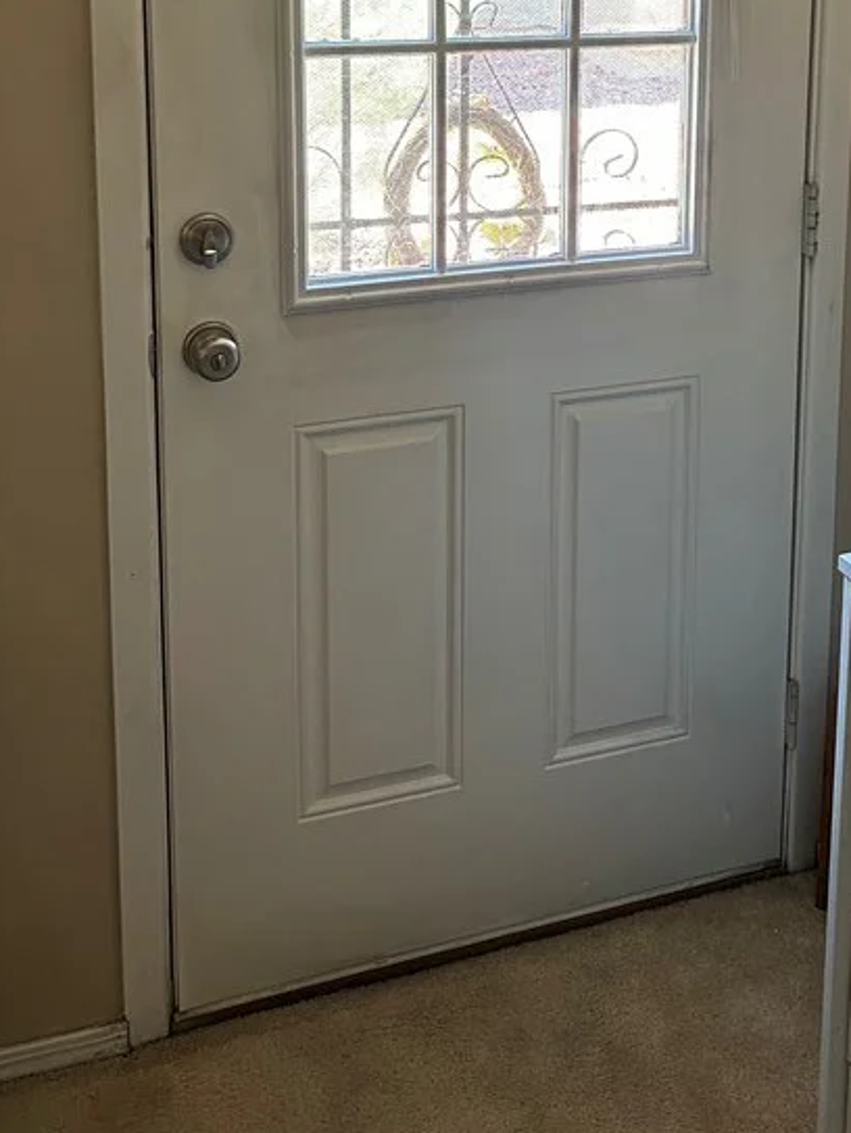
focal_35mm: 49
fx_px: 1604
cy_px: 150
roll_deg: -0.5
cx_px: 582
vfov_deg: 36.8
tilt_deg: -9.6
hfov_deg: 29.5
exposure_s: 1/60
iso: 160
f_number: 1.5
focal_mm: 5.7
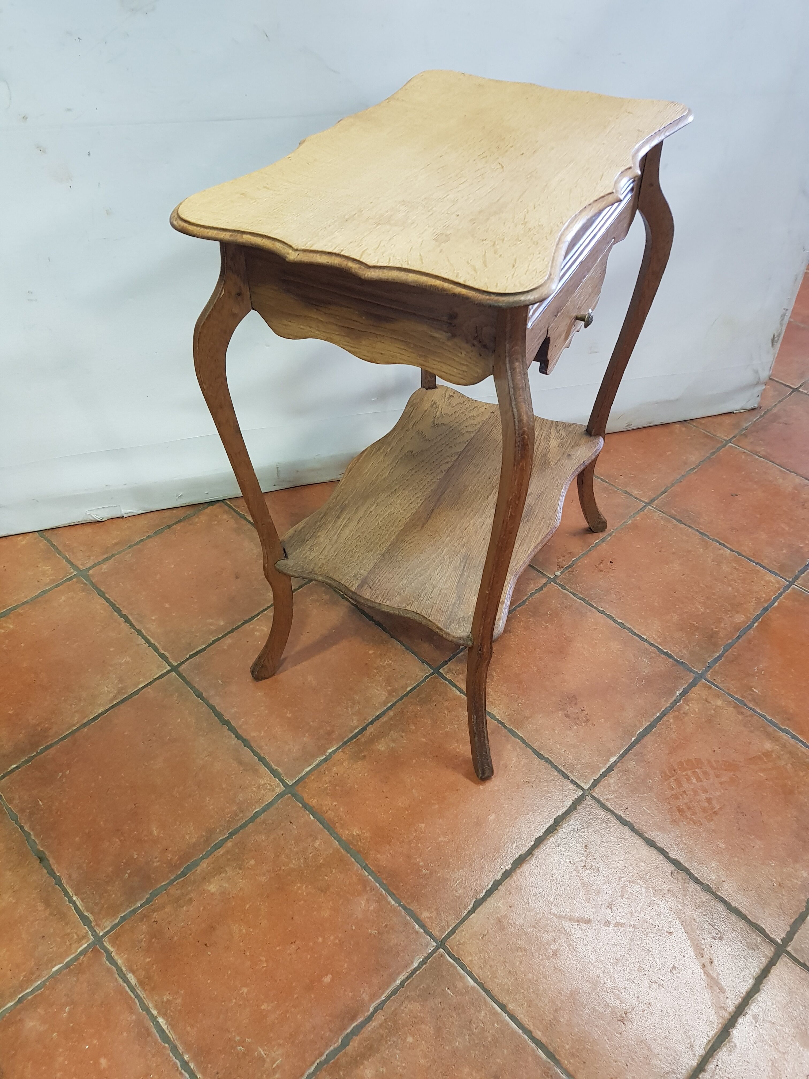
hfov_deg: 53.1
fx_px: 810
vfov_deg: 67.3
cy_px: 540
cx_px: 404
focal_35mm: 26
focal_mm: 4.2
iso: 200
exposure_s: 1/30
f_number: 1.7
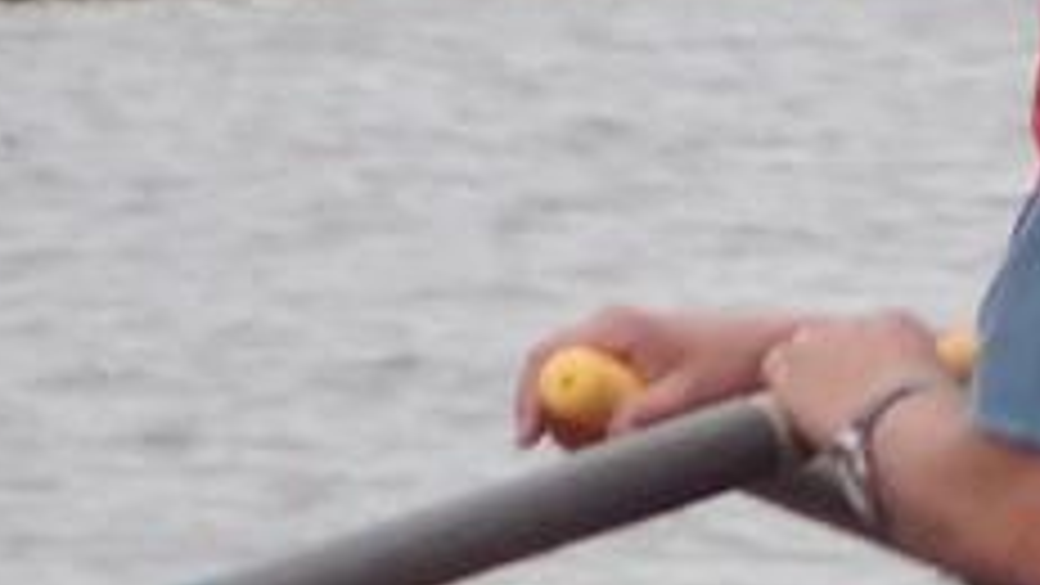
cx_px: 1513
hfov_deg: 2.9
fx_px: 20850
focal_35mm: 756
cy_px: 1278
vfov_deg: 1.6
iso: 160
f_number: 4.9
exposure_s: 1/200
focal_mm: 18
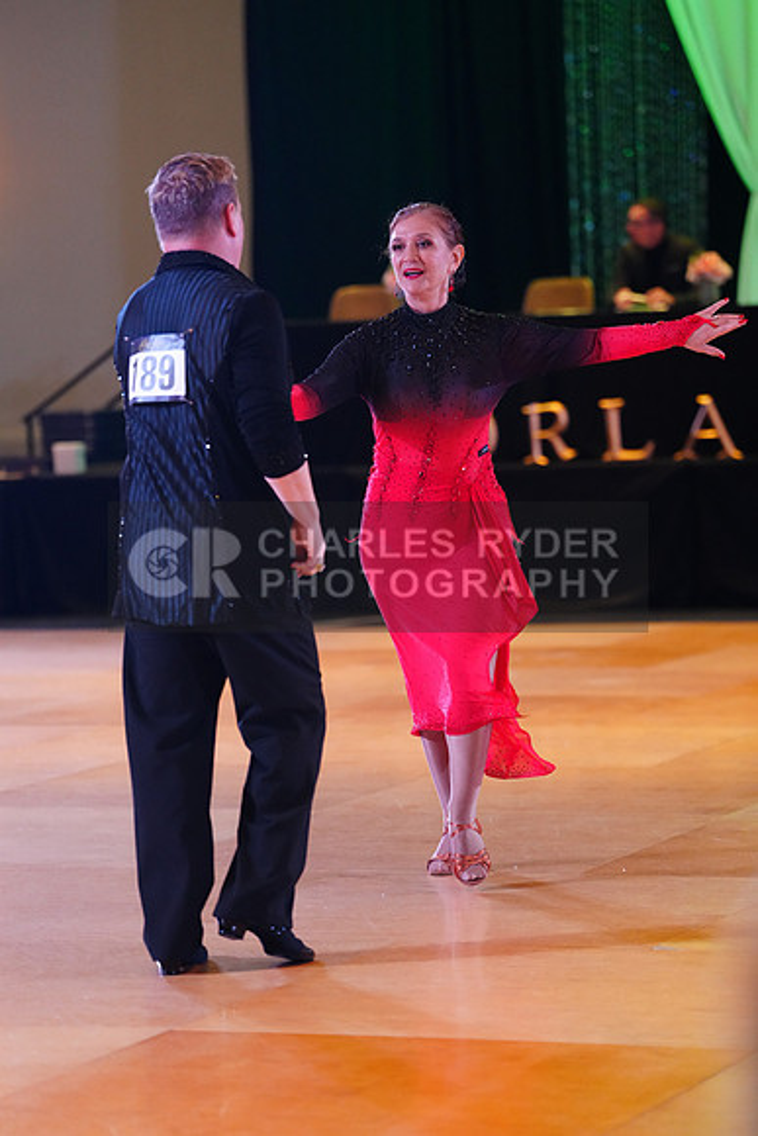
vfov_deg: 15.3
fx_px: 4229
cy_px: 568
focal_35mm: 134
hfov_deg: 10.2
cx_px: 379
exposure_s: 1/400
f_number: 2.8
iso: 5000
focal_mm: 134
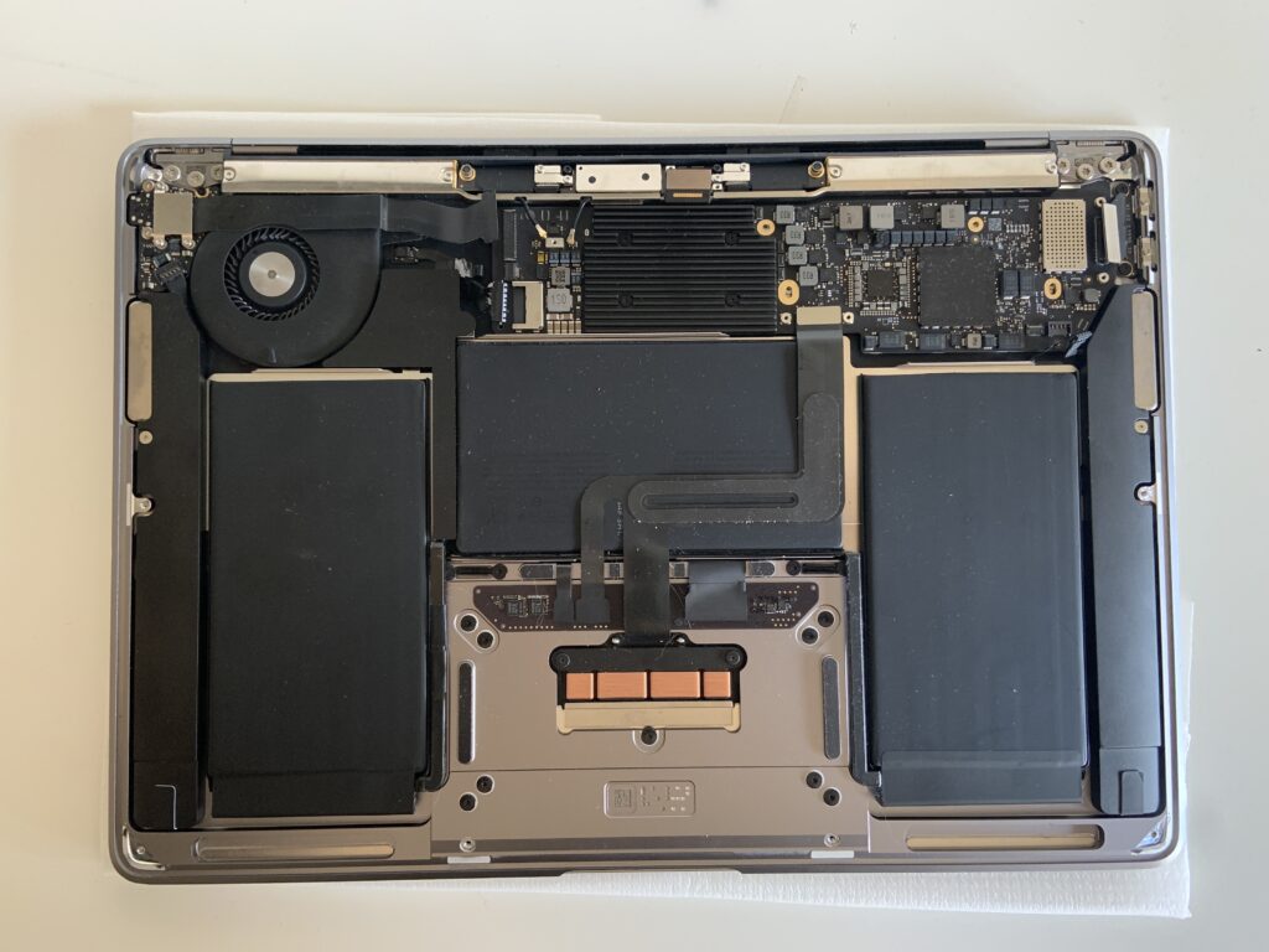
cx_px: 634
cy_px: 476
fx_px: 953
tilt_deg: -87.5
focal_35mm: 26
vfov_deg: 53.1
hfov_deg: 67.3
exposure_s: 1/60
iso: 250
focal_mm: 4.25
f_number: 1.8
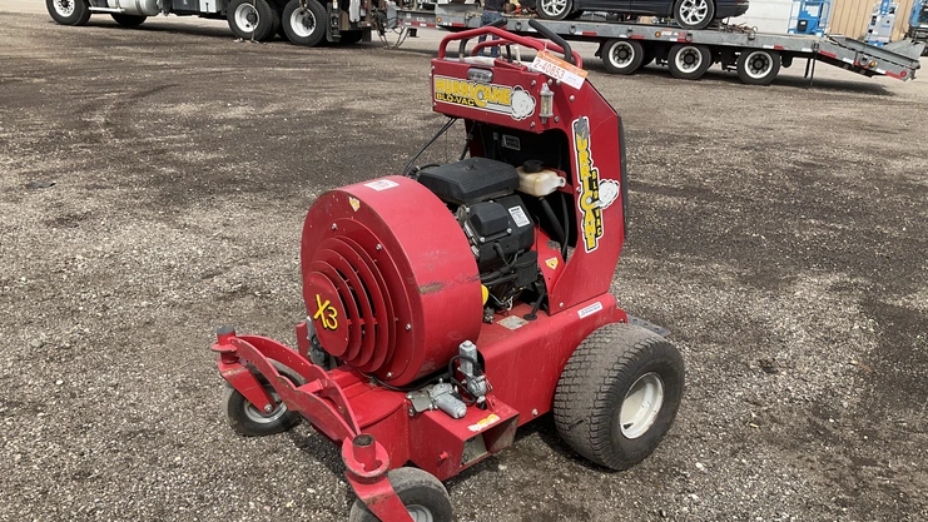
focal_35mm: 32
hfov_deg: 61.0
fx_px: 788
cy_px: 296
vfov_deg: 36.6
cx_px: 462
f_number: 1.8
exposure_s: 1/883
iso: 25
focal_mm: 3
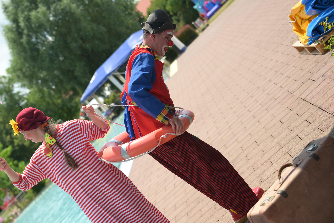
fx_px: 612
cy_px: 141
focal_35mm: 66
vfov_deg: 20.6
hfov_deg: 30.3
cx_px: 119
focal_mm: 50
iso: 160
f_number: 2.8
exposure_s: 1/800
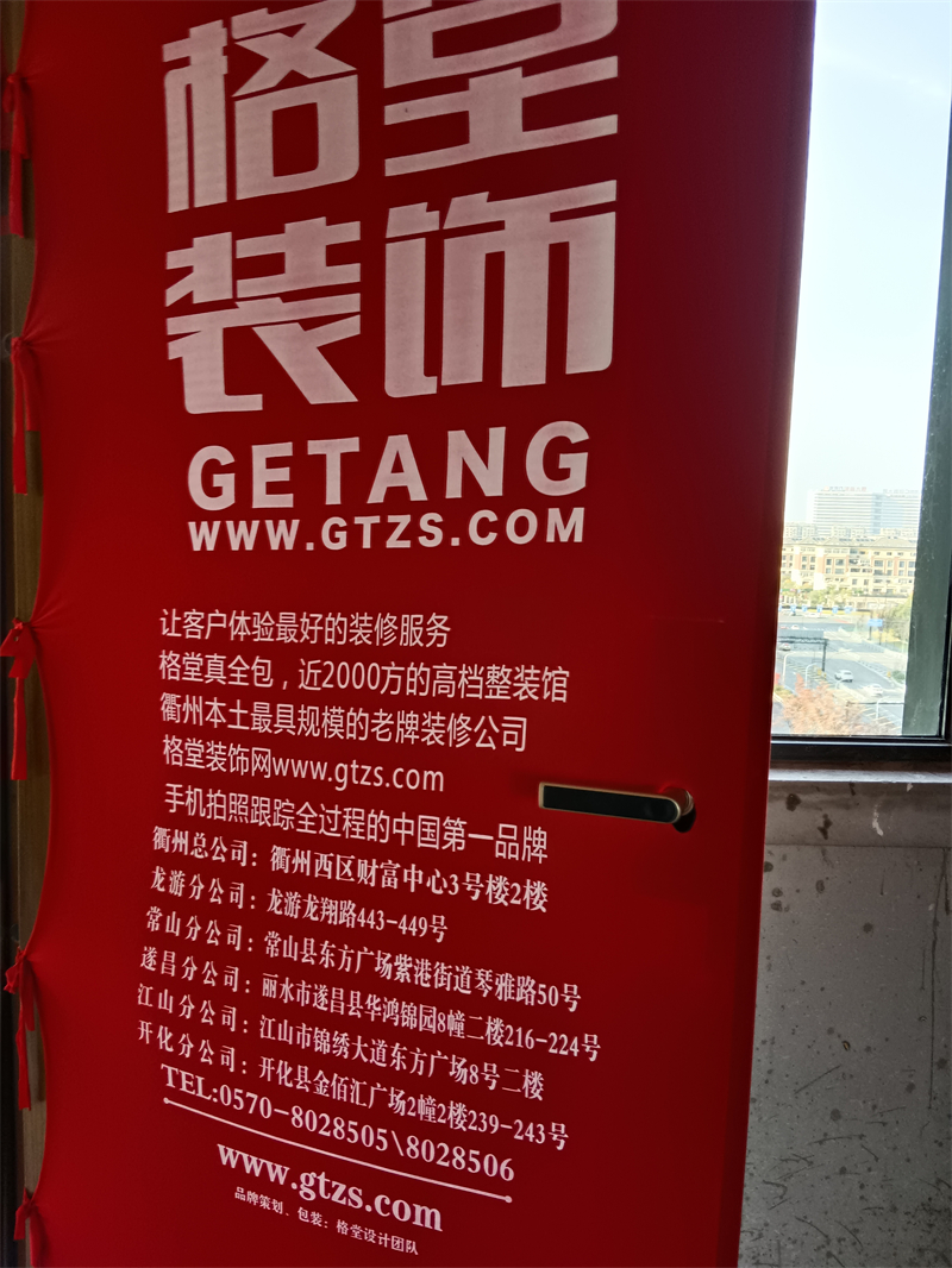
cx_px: 476
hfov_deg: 53.1
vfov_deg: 67.3
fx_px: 953
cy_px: 634
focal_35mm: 26
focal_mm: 3.96
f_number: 1.8
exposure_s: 1/50
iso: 772
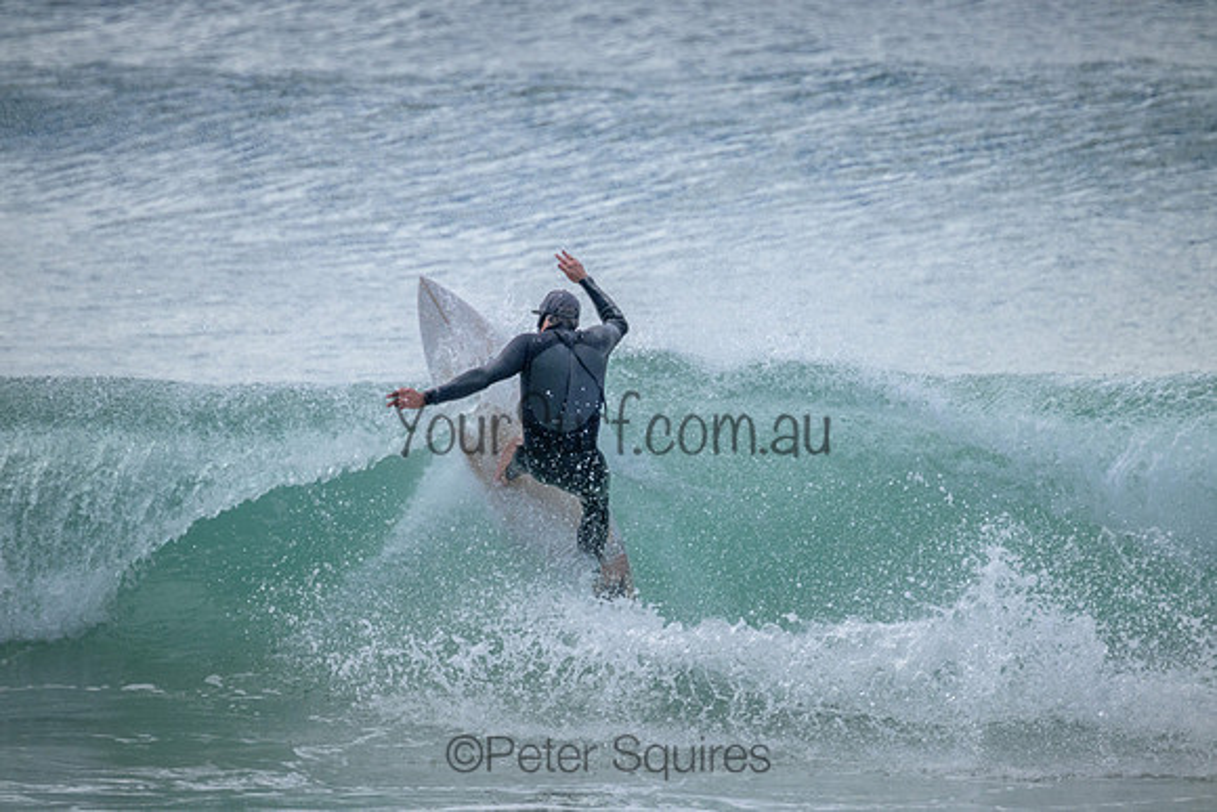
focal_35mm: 800
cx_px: 608
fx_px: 27050
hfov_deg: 2.6
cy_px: 406
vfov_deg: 1.7
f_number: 11
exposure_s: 1/1000
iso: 2200
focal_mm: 800
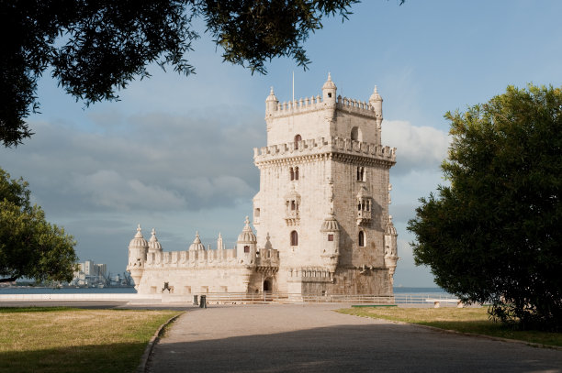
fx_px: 858
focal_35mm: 55
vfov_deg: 24.6
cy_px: 186
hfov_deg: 36.3
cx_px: 281
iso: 200
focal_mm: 55
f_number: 13
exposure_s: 1/250
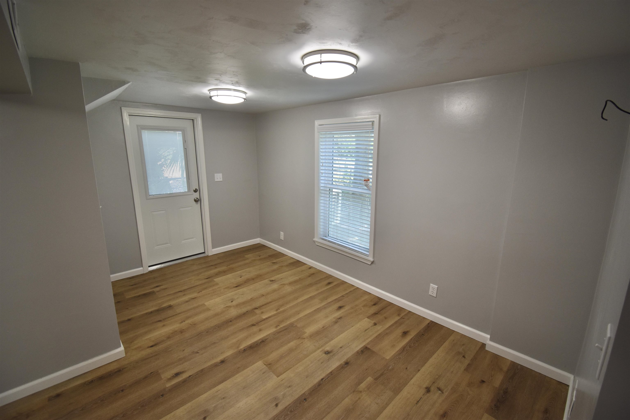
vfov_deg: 77.3
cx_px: 315
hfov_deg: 100.4
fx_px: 262
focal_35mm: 15
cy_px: 210
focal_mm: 10
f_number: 4.5
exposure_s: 1/80
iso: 400
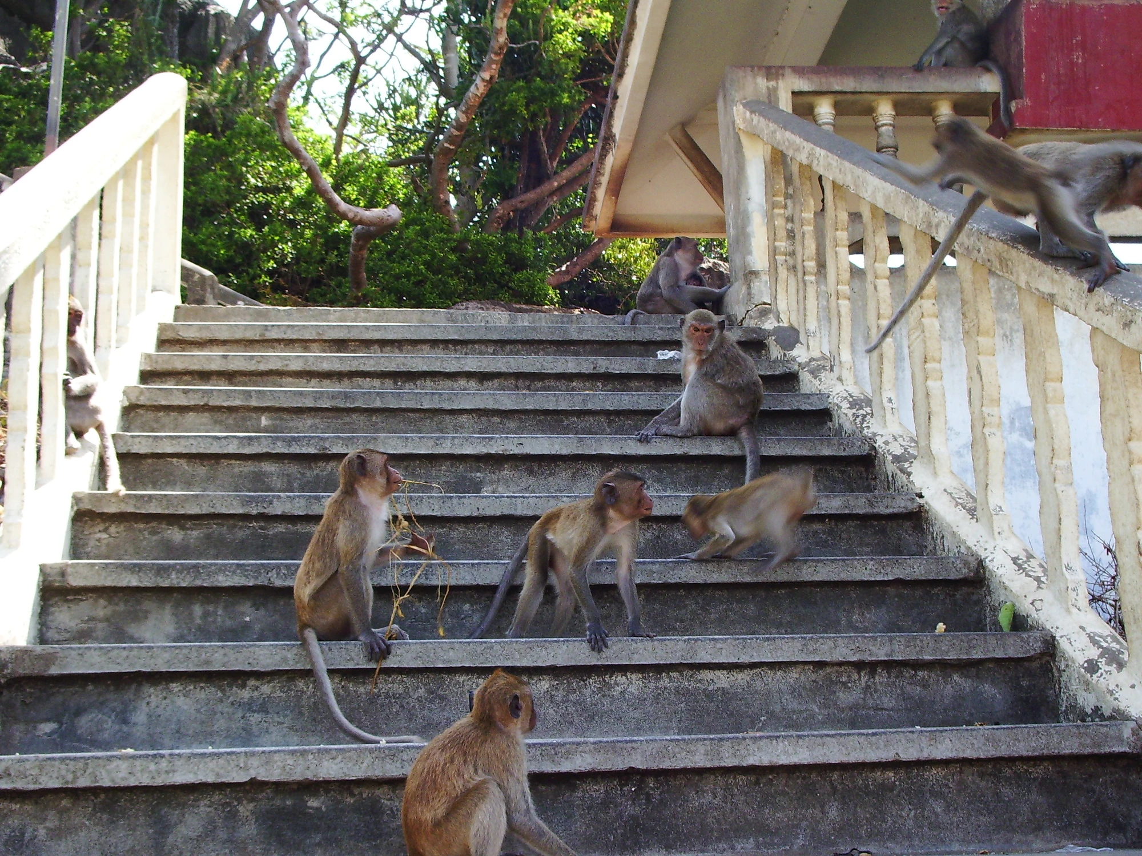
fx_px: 1650
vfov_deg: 29.1
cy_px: 428
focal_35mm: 50
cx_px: 571
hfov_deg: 38.2
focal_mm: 8.2
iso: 80
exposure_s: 1/100
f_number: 5
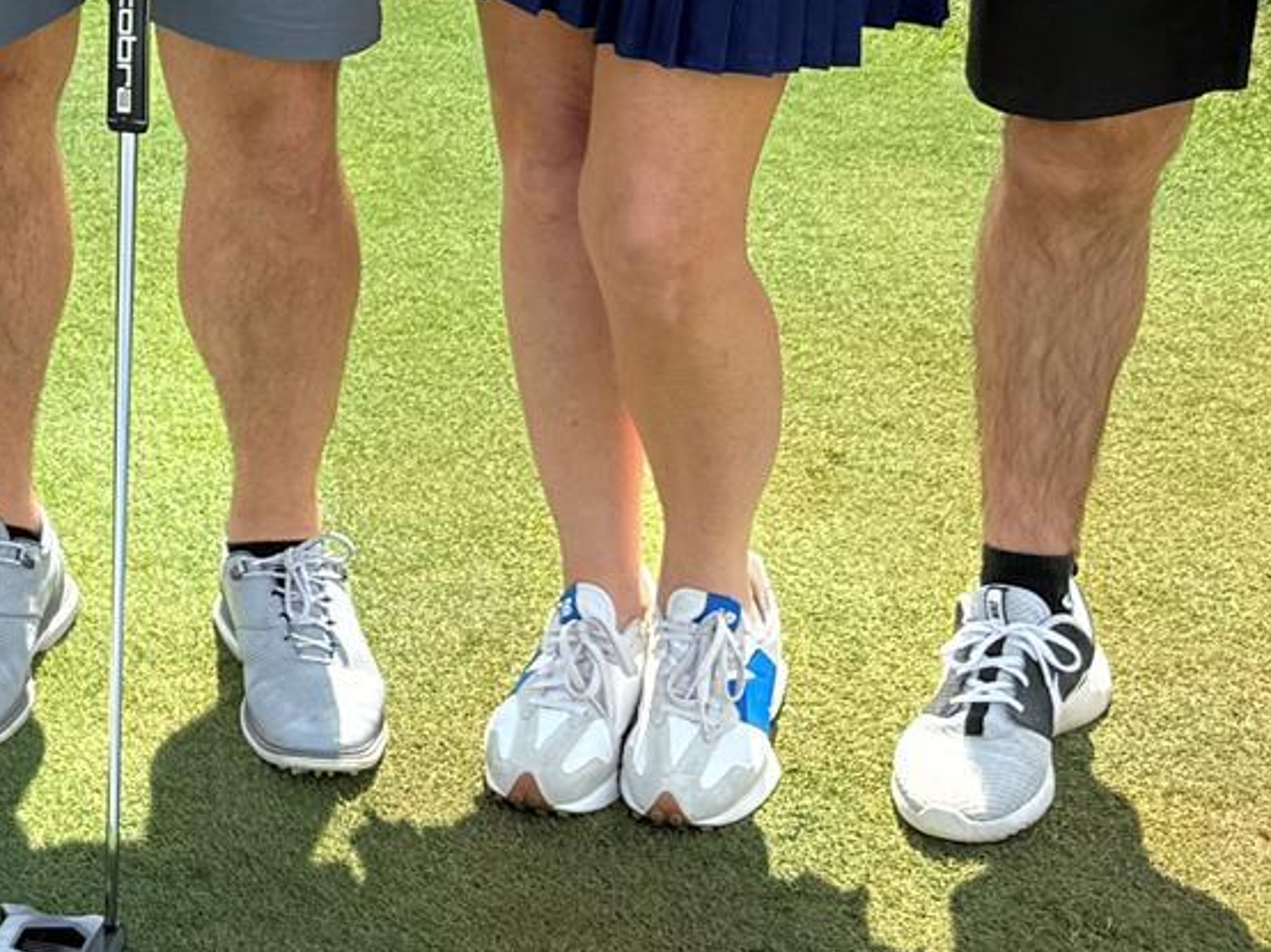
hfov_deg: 17.0
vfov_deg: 13.2
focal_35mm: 104
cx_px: -688
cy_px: -573
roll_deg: -1.7
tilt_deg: -13.1
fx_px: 3817
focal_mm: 6.76
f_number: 1.78
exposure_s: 1/3759
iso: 80
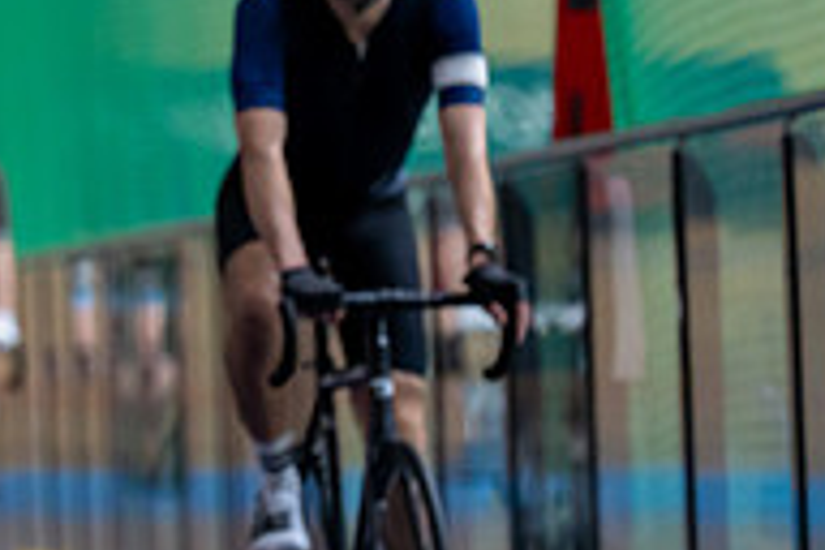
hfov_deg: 5.1
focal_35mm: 401
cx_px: -378
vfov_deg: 3.4
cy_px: 118
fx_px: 9189
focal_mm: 133
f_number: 2.8
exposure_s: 1/800
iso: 3200
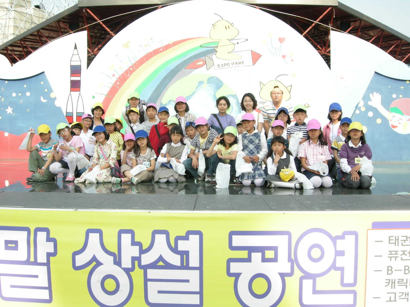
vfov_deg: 39.7
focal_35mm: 36
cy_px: 154
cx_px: 205
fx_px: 426
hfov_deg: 51.4
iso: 64
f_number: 5.4
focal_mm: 7.5
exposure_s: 1/120
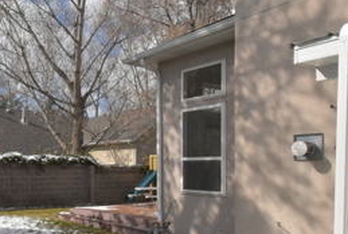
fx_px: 358
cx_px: 46
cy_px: 163
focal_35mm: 37
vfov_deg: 35.6
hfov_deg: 47.4
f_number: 16
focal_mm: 10
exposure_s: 1/1000
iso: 1600
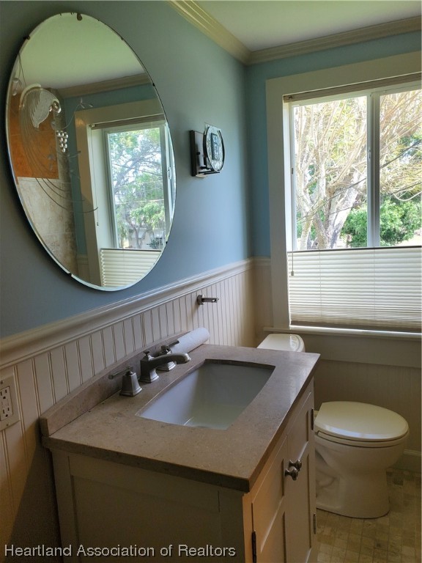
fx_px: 423
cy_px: 282
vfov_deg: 67.3
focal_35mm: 26
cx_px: 211
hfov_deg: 53.1
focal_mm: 4.3
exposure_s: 1/120
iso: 100
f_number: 2.4
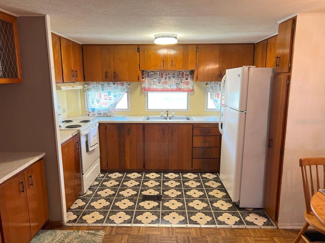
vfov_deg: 53.1
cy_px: 122
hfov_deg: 67.3
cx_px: 162
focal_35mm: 26
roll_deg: +0.0
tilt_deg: -11.0
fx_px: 244
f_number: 1.5
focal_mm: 5.7
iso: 64
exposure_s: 1/60
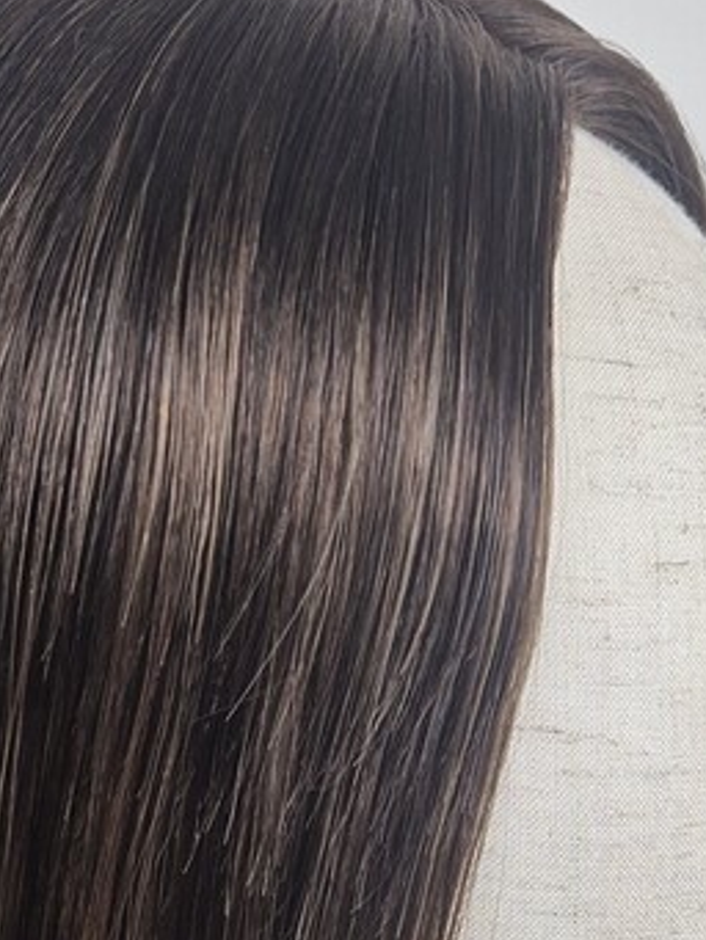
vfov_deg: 22.2
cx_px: 176
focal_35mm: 81
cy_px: 1147
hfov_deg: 18.1
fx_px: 2201
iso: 80
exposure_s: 1/180
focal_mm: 5.4
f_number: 1.8
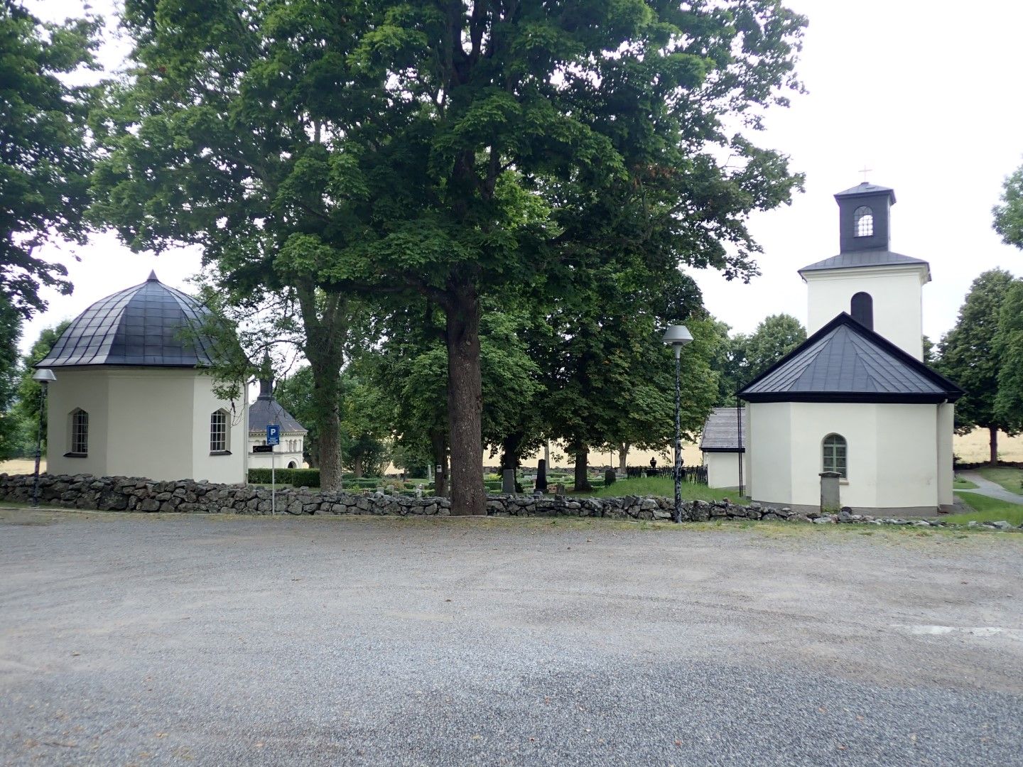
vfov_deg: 46.8
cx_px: 512
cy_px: 384
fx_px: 887
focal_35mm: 30
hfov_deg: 60.0
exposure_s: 1/80
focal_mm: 5.5
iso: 100
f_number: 2.3
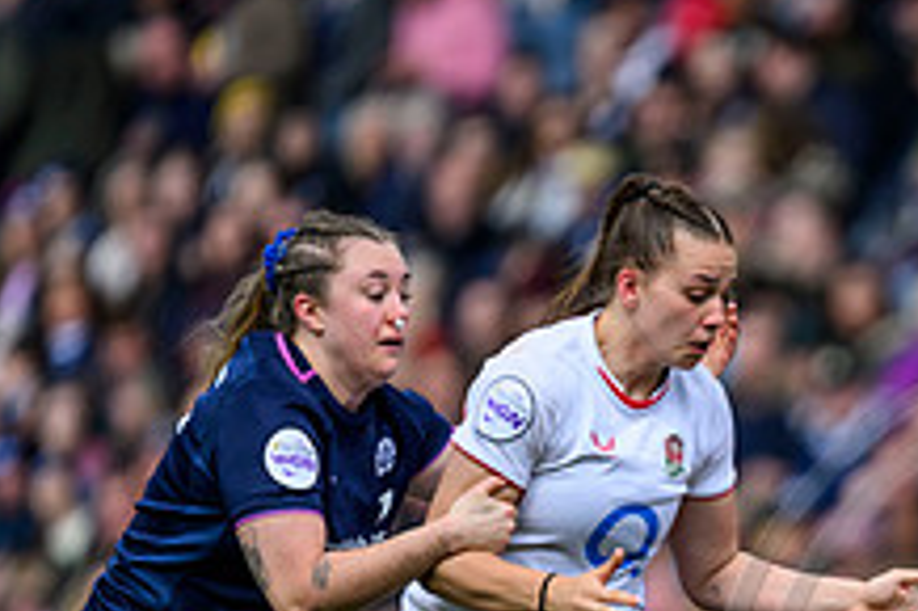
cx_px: 1137
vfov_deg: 0.9
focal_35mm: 1491
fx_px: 37991
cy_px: 752
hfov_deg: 1.4
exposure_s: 1/2000
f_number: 4
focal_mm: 560
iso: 500
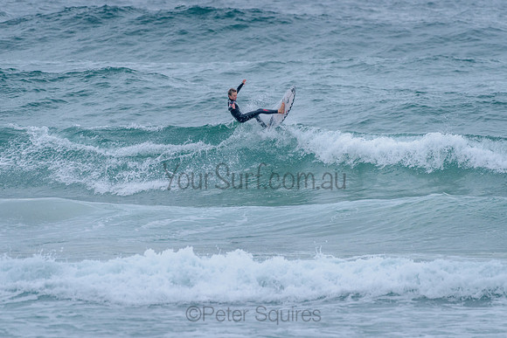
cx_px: 254
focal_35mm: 613
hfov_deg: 3.4
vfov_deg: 2.2
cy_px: 131
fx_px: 8631
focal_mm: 500
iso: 1800
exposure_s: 1/2000
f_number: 5.6
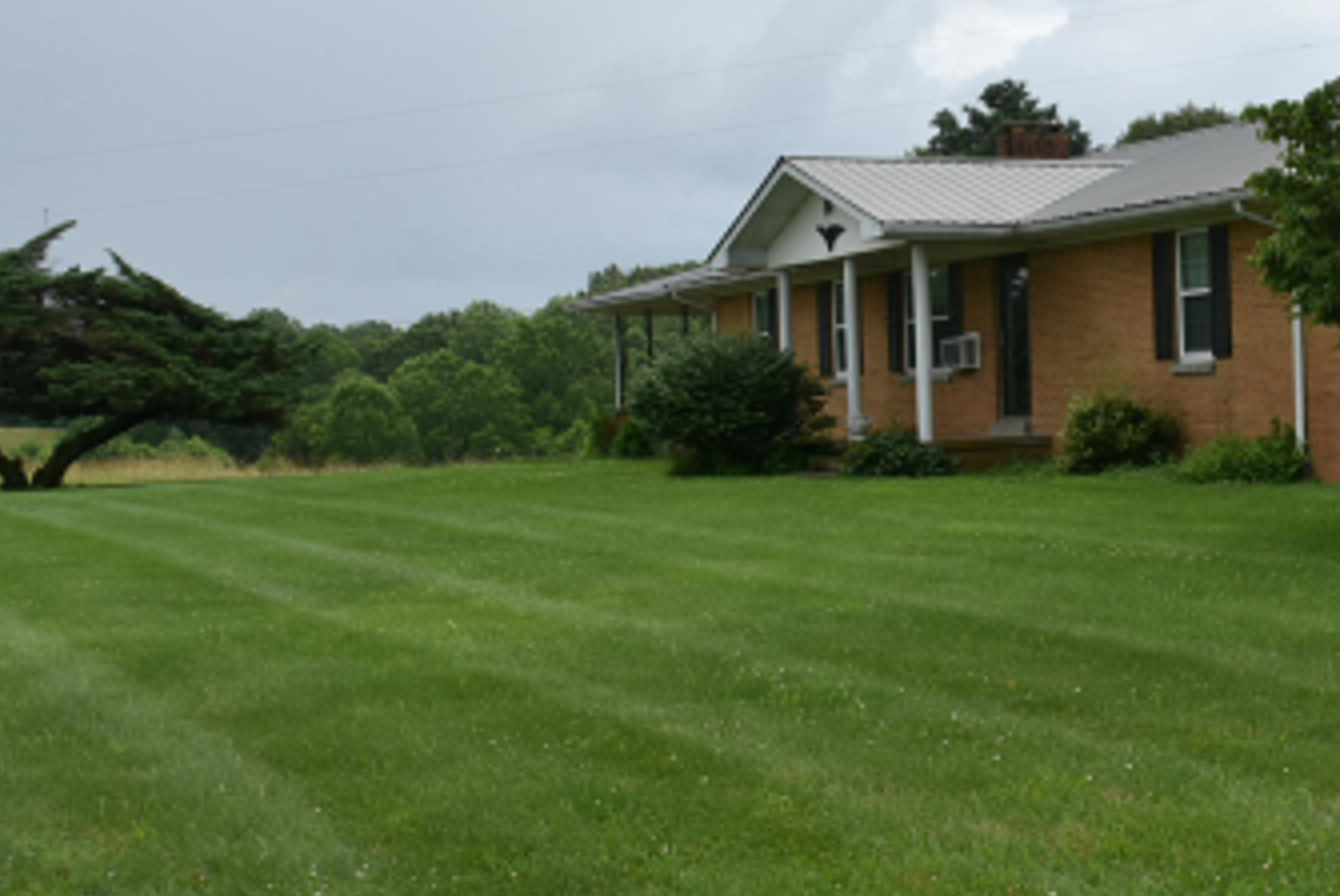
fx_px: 2496
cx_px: 1044
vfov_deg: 20.3
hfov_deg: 29.5
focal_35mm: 67
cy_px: 484
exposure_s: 1/320
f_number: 9
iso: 250
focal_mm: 20
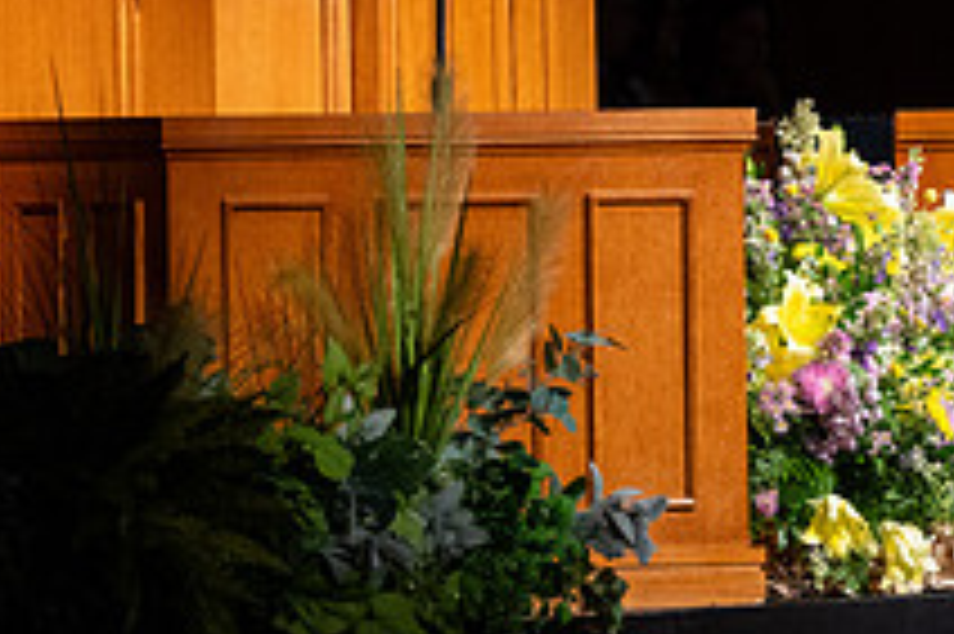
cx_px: 297
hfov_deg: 3.8
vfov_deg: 2.5
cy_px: -142
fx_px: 14510
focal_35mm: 548
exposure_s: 1/125
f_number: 4
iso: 1250
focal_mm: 200
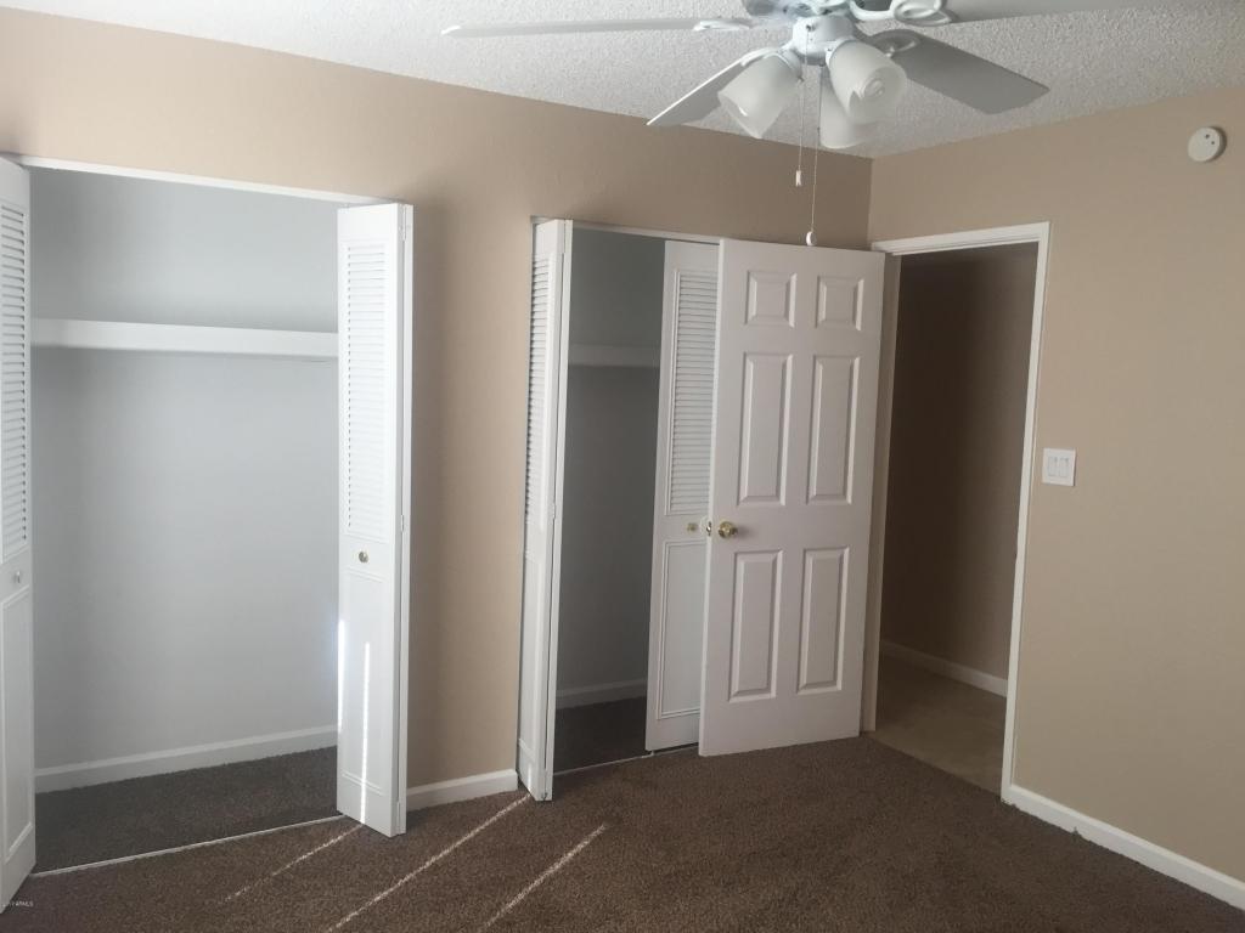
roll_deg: -2.4
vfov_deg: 48.2
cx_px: 622
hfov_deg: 61.7
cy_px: 466
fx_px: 1043
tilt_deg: -5.0
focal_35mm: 29
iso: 32
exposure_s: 1/40
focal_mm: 4.15
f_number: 2.2
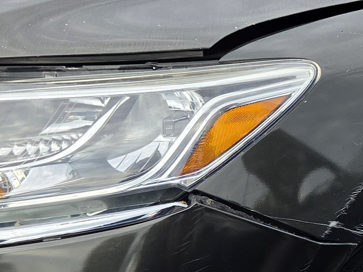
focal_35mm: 95
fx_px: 996
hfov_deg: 19.9
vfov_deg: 15.6
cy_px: 157
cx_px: 375
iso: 80
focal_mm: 5.4
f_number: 1.8
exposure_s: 1/1936
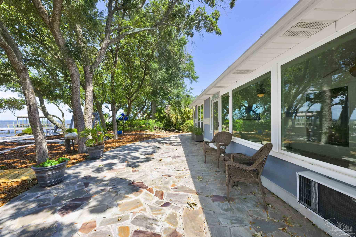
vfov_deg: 81.2
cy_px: 118
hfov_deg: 104.3
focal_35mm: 14
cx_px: 178
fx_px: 138
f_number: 11
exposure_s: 1/250
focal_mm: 14
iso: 400
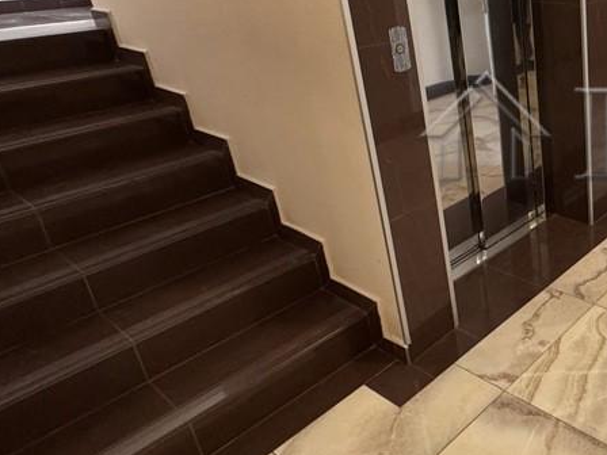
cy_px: 145
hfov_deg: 46.6
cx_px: 619
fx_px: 561
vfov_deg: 43.4
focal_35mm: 32
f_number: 2.2
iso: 320
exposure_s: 1/50
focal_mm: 2.22
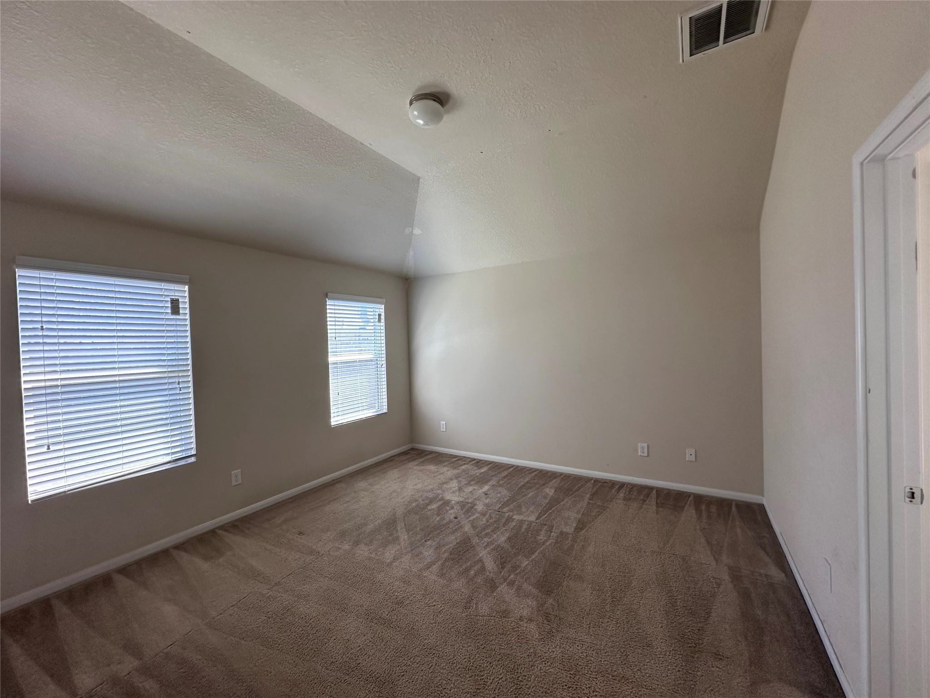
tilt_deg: -0.1
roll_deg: +1.4
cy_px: 349
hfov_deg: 102.1
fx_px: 376
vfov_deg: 85.7
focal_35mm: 14
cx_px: 465
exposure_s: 1/99
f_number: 2.2
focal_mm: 2.22
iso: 125
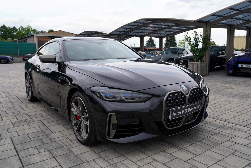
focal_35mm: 30
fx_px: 209
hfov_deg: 61.9
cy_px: 84
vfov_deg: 43.7
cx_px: 126
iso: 100
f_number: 5
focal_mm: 30
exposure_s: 1/100
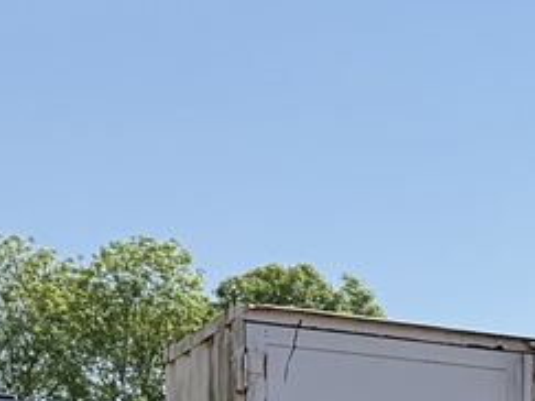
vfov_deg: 9.7
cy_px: 843
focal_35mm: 141
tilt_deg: -2.1
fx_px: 2178
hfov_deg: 12.1
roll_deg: -1.1
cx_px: 1149
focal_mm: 6.76
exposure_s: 1/4405
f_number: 1.78
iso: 100
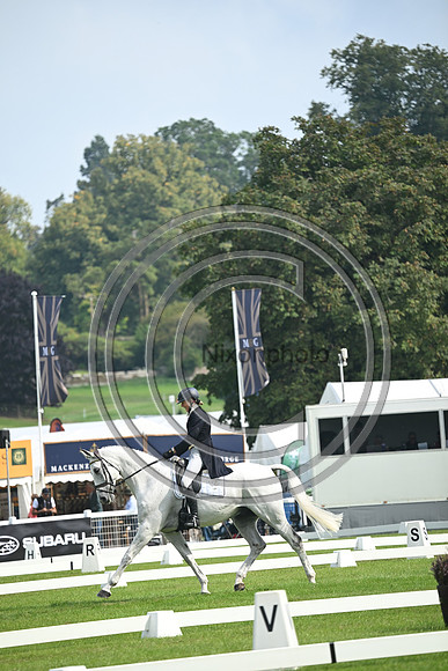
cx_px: 224
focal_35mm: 270
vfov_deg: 7.6
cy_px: 336
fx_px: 5037
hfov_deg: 5.1
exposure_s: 1/1250
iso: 450
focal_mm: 270
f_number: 5.3
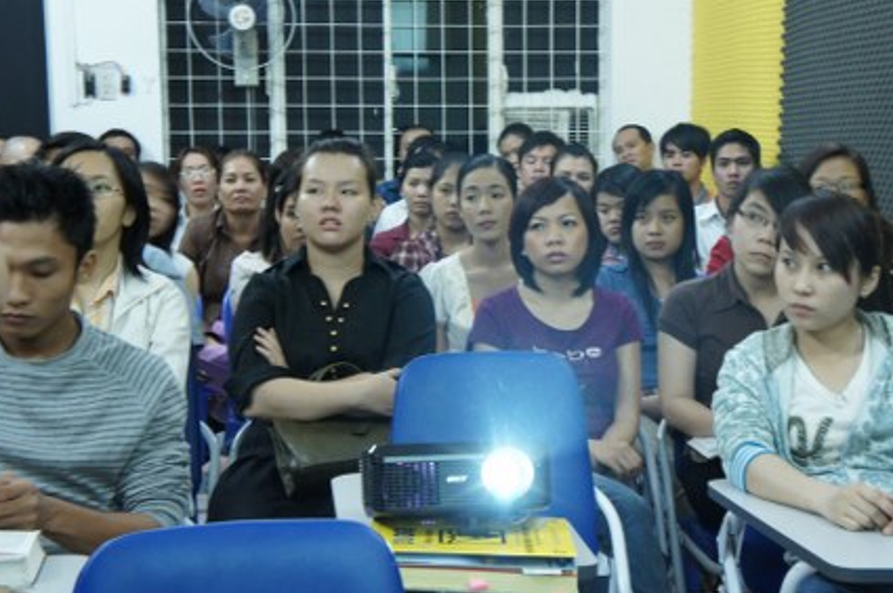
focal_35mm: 61
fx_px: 1511
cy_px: 264
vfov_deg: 22.2
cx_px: 477
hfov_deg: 32.9
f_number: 8
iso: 1600
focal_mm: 36
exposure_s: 1/10
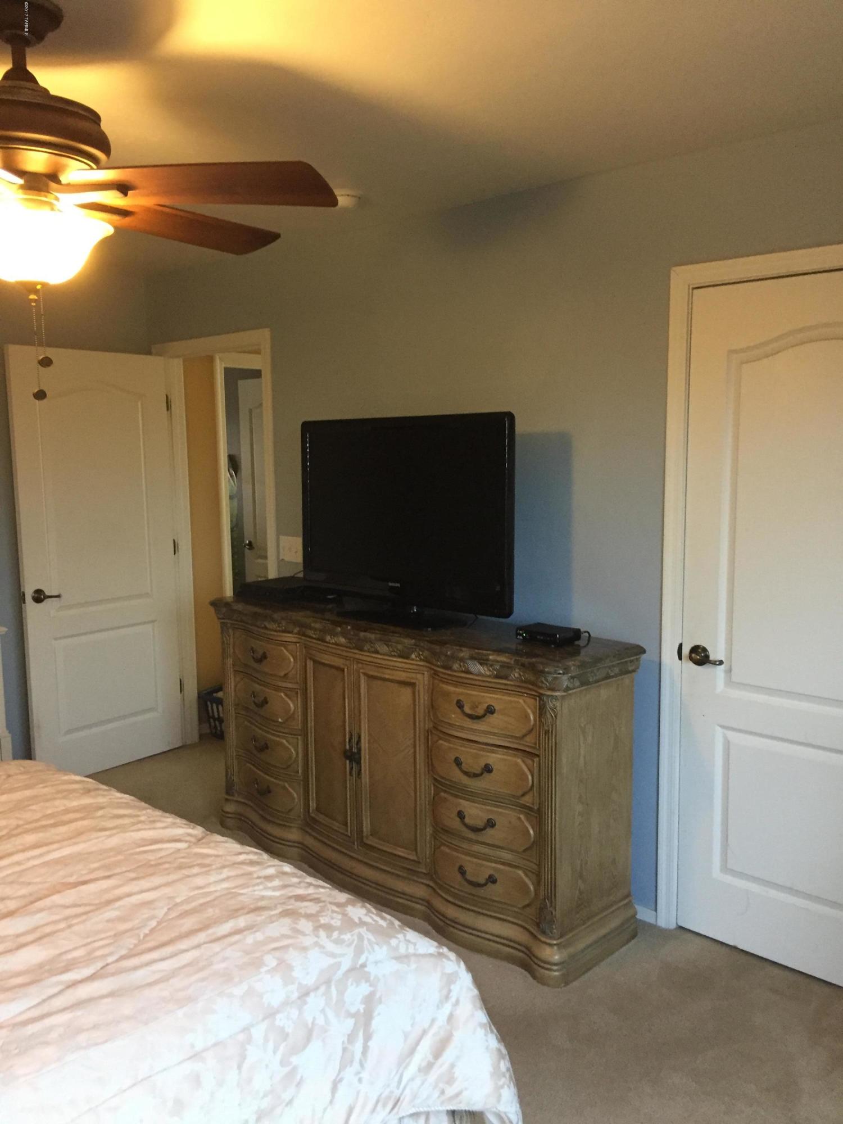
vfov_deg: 61.7
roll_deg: +1.5
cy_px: 562
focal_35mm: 29
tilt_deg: -7.2
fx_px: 942
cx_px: 422
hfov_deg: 48.2
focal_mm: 4.15
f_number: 2.2
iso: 200
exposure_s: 1/30
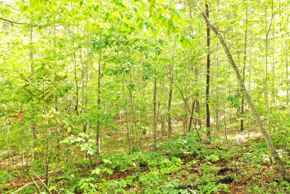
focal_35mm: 36
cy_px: 94
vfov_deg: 36.9
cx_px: 167
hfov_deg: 52.9
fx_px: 290
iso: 100
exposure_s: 1/50
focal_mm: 10.26
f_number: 3.2
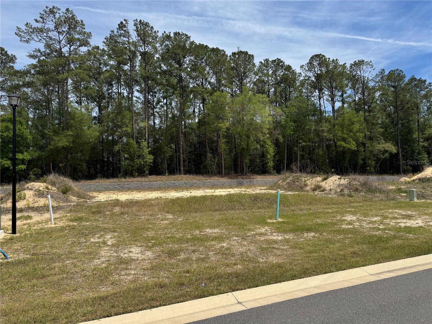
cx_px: 216
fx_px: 300
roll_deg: +1.0
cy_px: 162
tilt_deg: +3.0
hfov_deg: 71.6
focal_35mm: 24
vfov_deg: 56.8
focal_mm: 6.76
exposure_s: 1/5348
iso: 80
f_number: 1.78
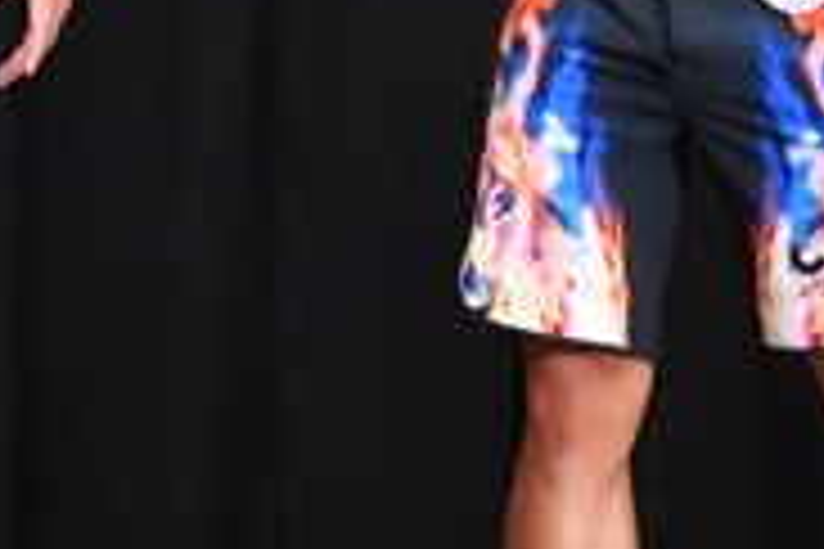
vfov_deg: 1.4
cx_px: -142
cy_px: 54
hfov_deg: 2.2
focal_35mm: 955
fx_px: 21857
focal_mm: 150
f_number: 5.6
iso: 8000
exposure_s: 1/400
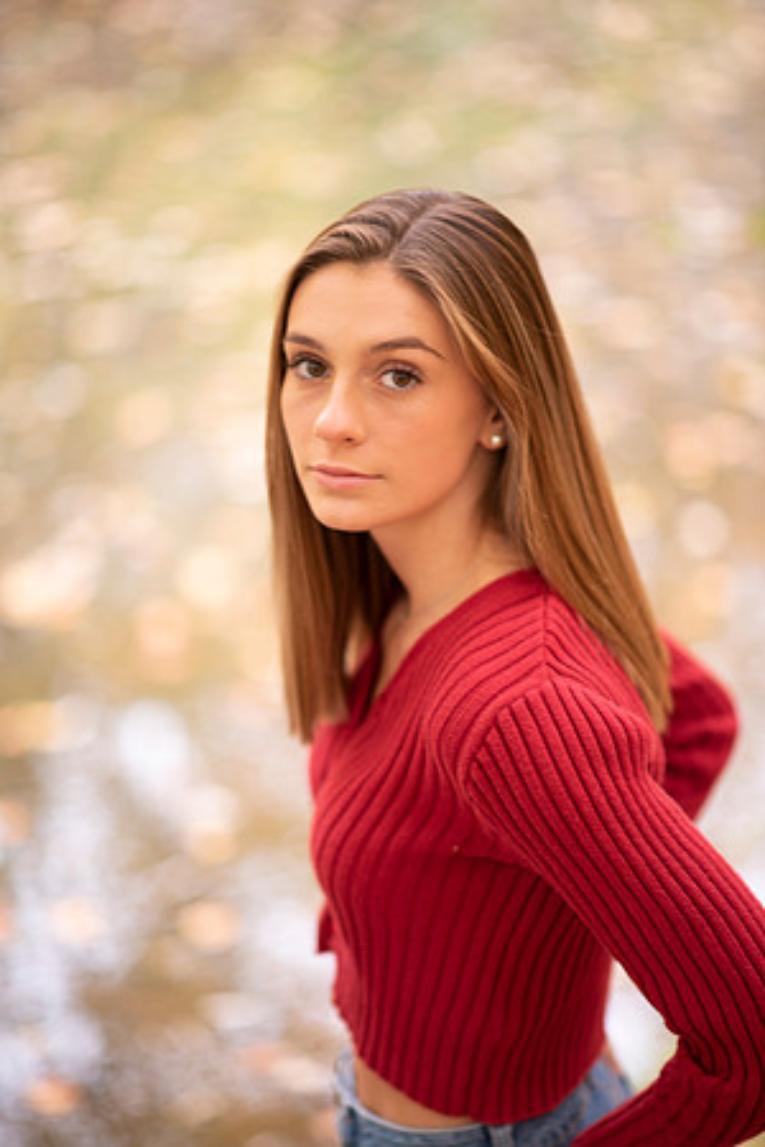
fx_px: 2709
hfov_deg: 16.1
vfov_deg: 23.9
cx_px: 382
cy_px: 574
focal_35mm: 85
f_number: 1.8
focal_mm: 85
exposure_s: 1/100
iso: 100
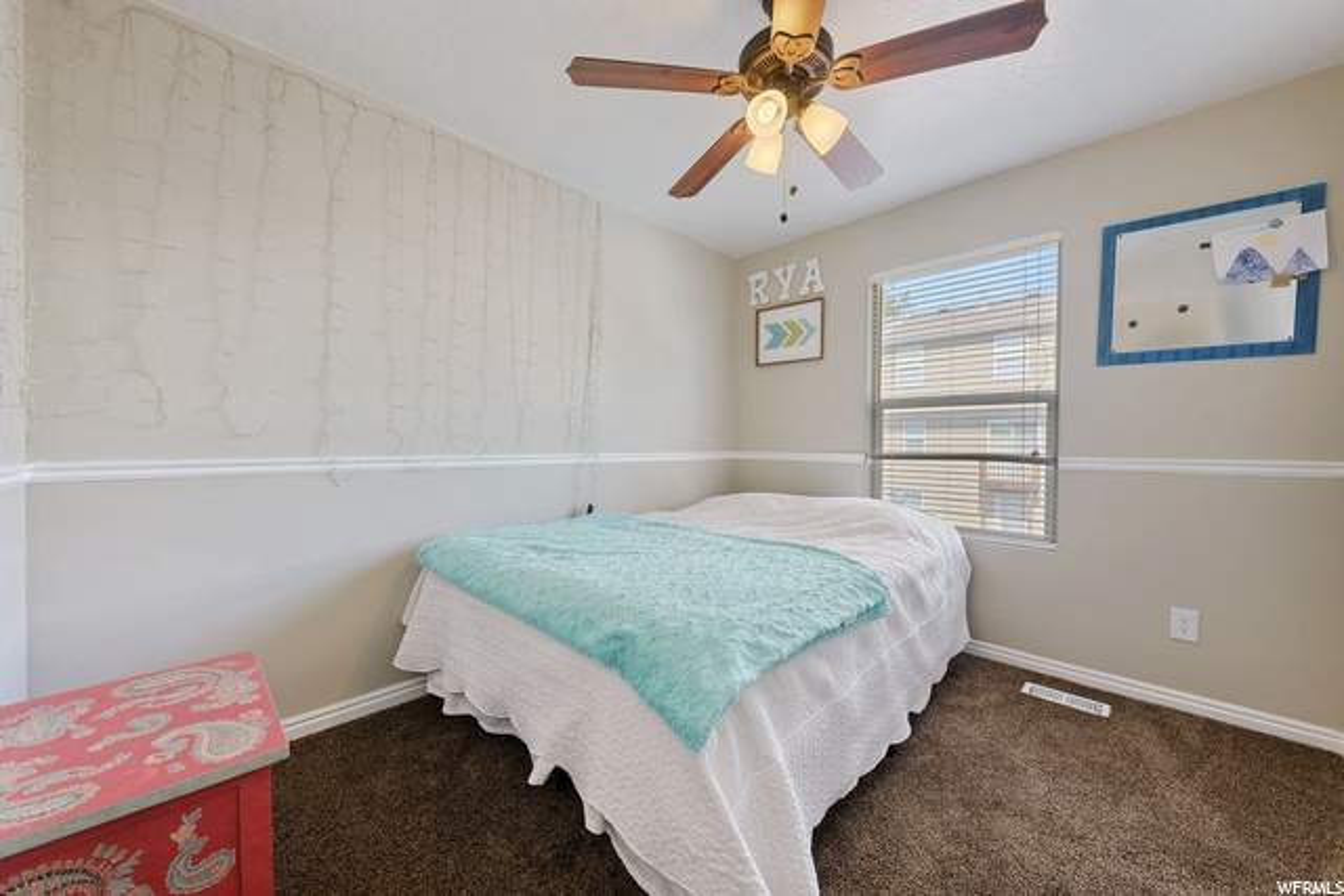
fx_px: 485
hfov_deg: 108.3
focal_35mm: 13
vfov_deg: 85.5
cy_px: 448
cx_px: 672
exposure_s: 1.3
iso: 100
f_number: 8
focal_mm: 13
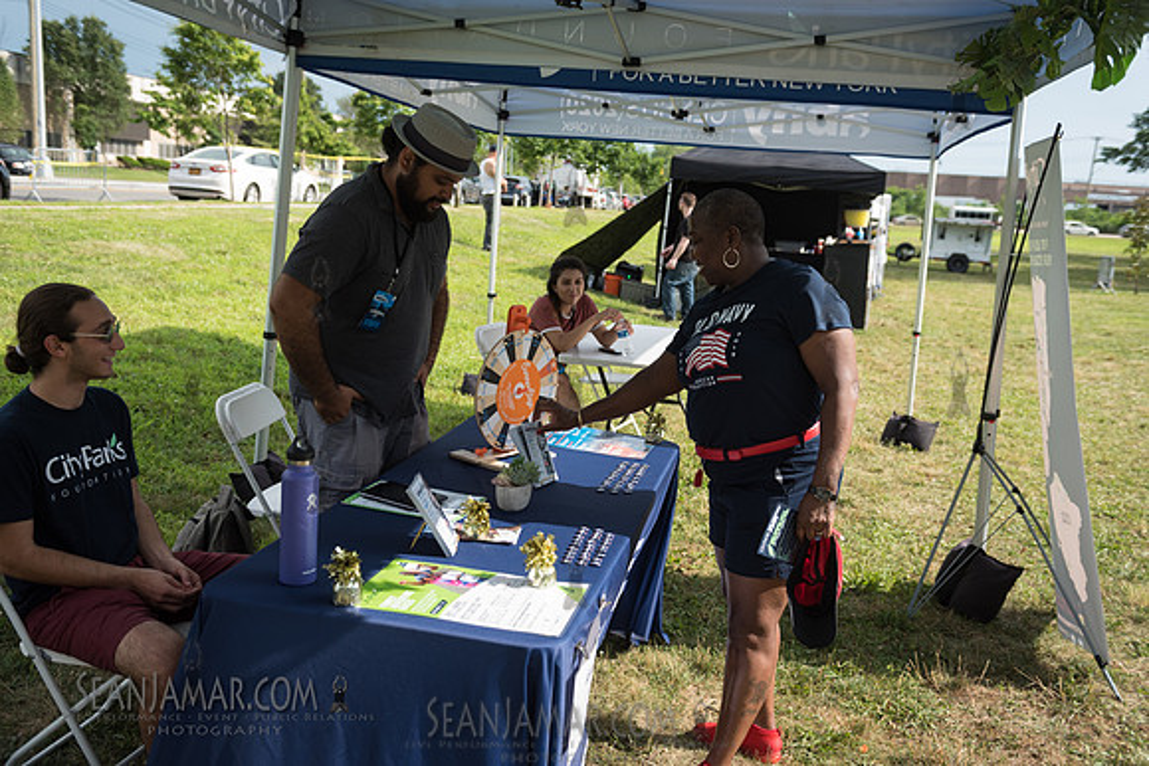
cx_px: 574
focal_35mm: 32
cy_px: 383
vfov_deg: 41.1
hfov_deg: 58.7
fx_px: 1022
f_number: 4
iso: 400
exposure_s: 1/2500
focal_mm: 32
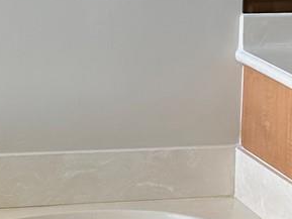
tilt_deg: -15.5
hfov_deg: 14.8
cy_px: 171
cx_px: 195
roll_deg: -1.6
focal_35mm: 133
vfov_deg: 11.1
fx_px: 1122
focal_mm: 6.86
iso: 125
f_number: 1.78
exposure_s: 1/122
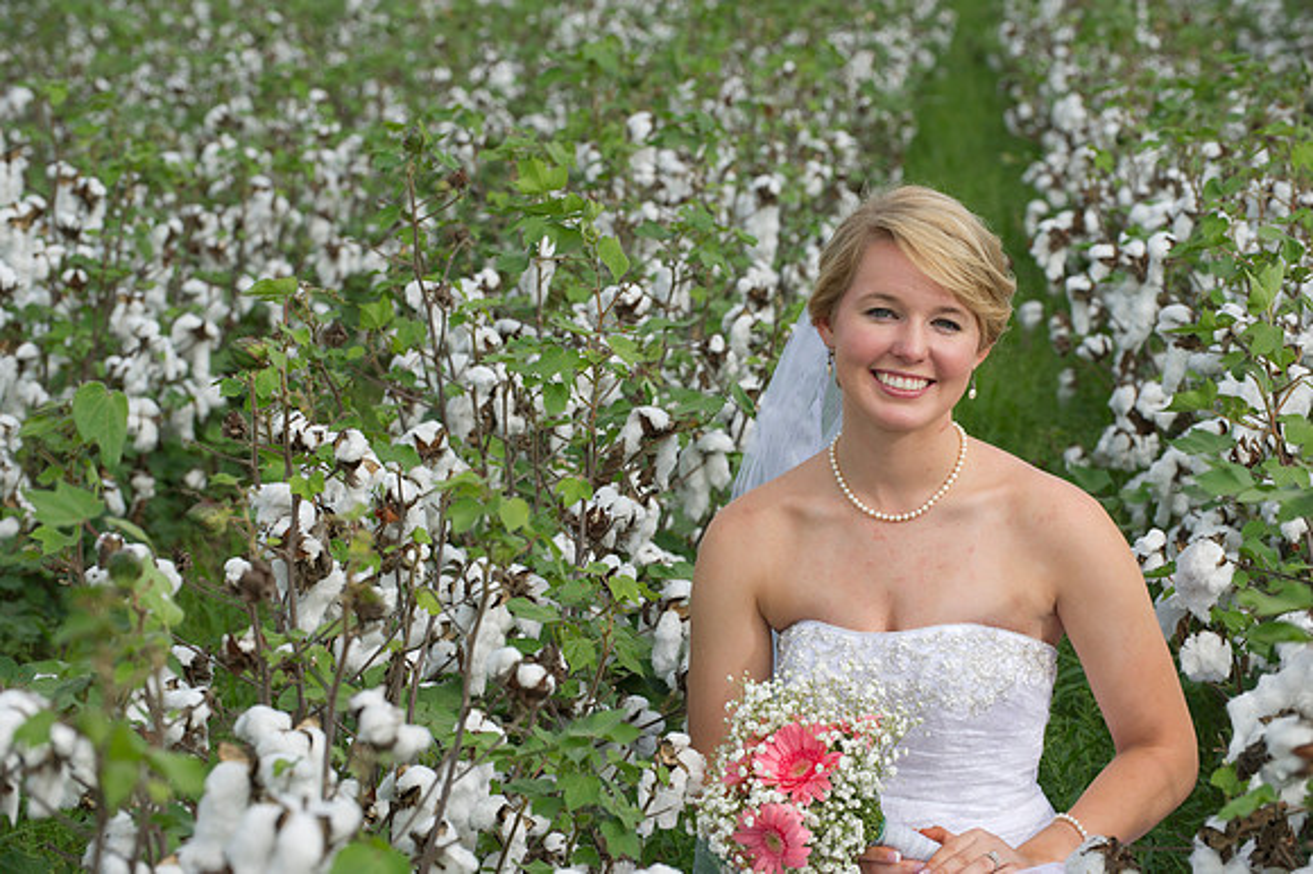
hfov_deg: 16.4
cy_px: 437
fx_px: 4556
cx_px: 656
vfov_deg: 11.0
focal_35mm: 125
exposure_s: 1/160
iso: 160
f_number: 7.1
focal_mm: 125
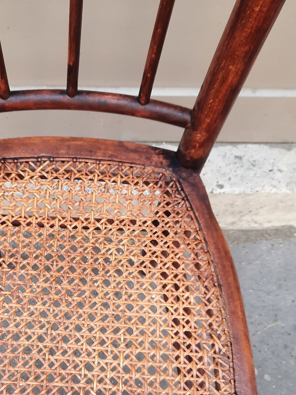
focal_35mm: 46
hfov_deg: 31.2
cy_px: 271
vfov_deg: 40.6
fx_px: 525
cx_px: 94
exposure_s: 1/100
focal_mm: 4.6
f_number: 2
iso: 40
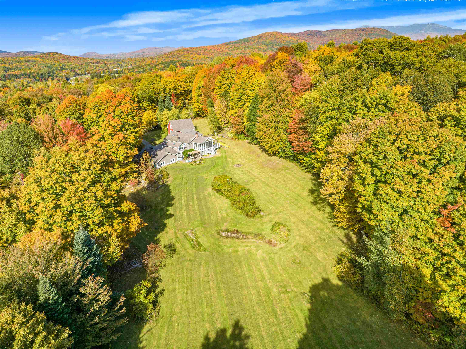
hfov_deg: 71.6
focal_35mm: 24
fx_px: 323
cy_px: 174
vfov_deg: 56.8
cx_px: 233
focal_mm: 12.29
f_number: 2.8
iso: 120
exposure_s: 1/1600
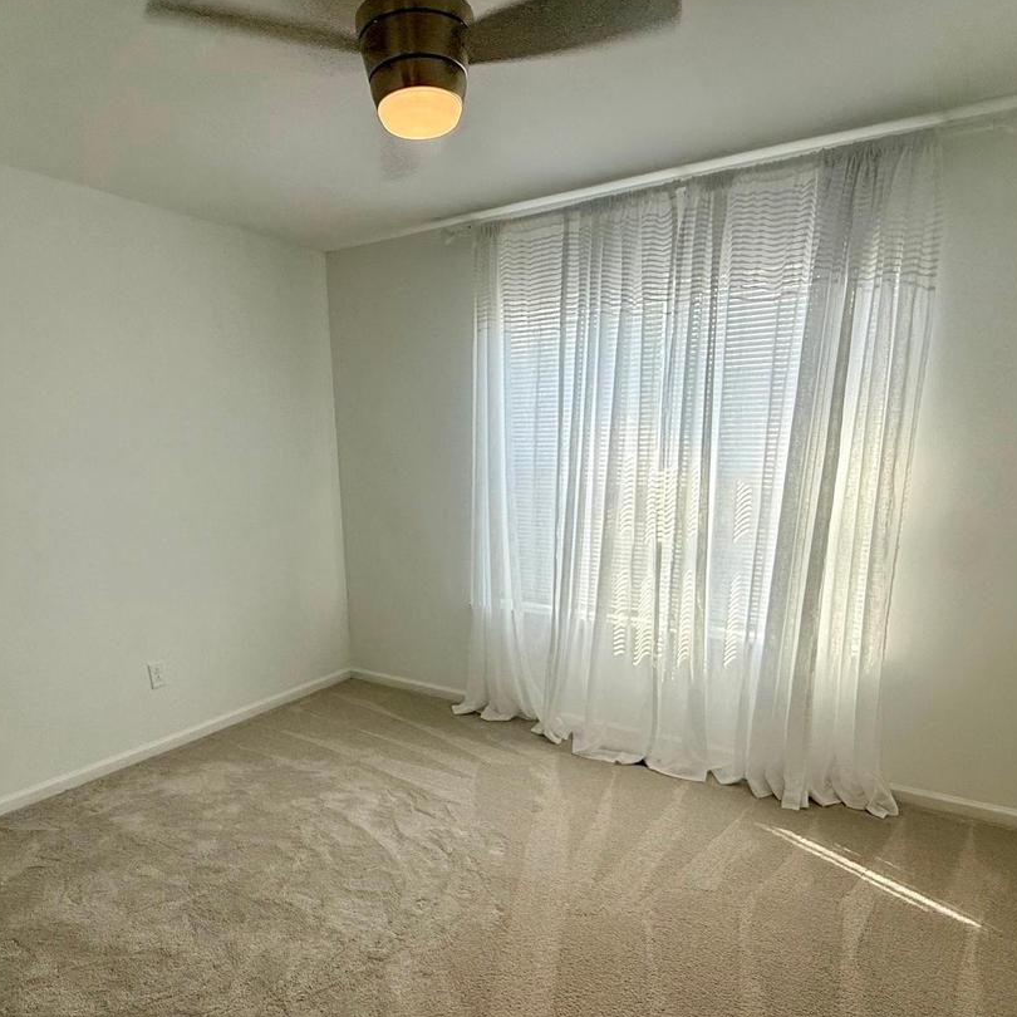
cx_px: 471
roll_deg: +0.5
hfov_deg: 69.5
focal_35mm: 22
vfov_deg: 68.0
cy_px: 664
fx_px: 731
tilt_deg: -16.6
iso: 100
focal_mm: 2.22
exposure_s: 1/120
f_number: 2.2
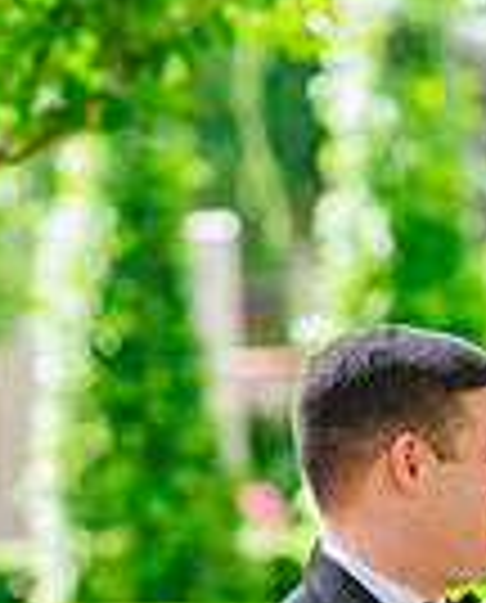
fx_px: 4779
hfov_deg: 5.8
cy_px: 896
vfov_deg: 7.1
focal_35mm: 267
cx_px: 544
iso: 400
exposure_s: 1/800
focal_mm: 85
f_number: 2.5
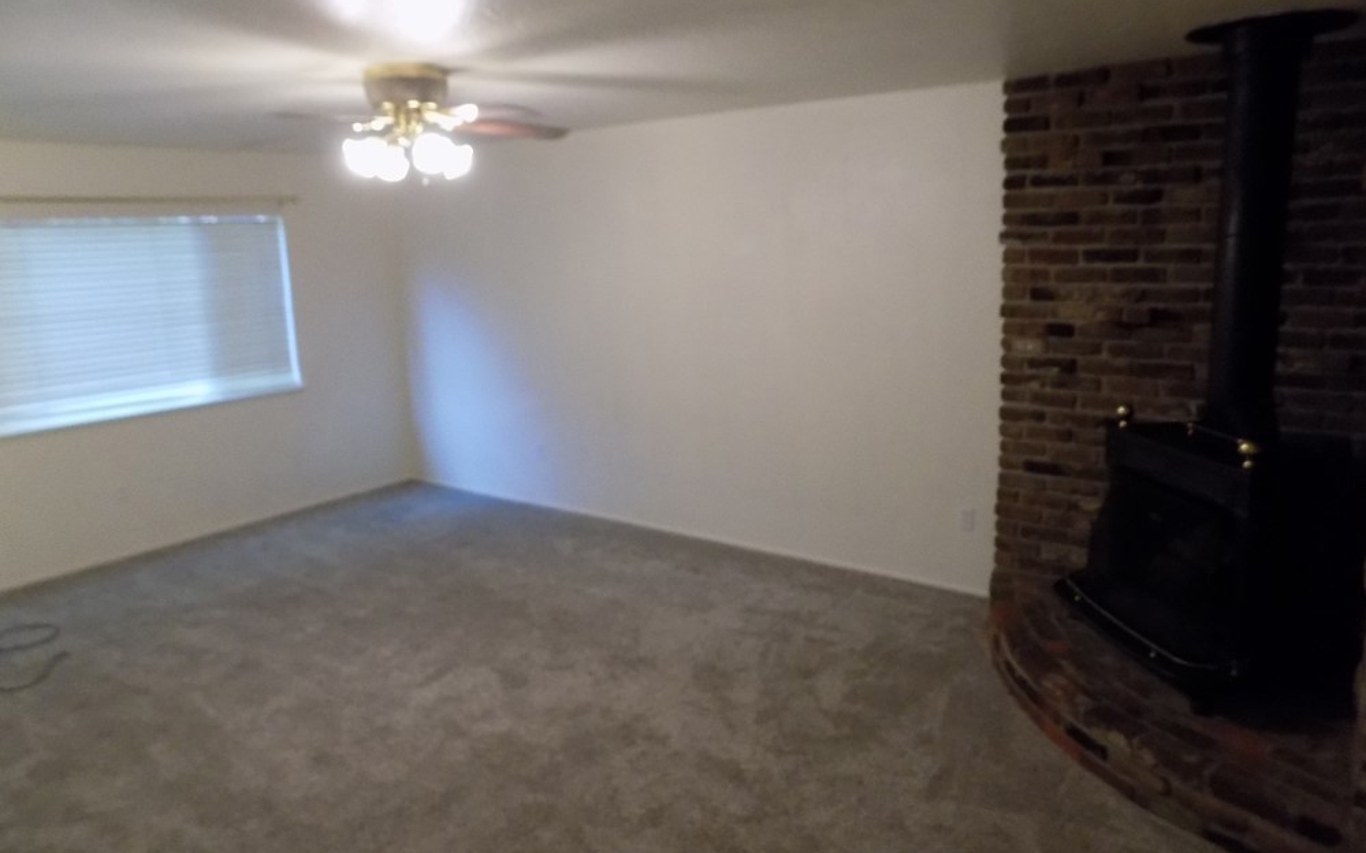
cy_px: 388
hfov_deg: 72.6
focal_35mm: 25
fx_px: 931
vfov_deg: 49.2
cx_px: 678
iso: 360
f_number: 3.1
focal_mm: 4
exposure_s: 1/30
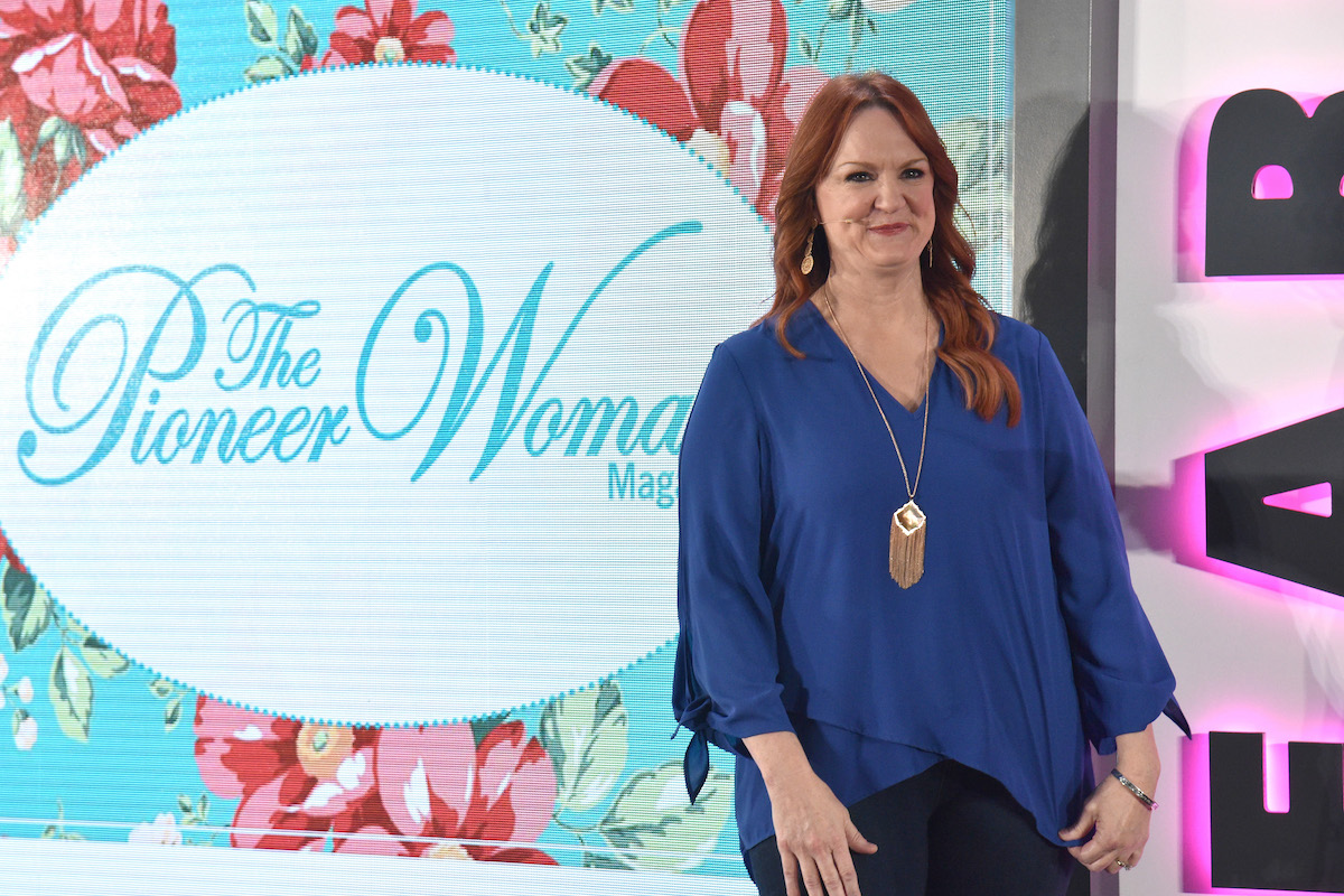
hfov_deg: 17.1
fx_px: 4480
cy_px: 448
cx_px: 672
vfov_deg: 11.4
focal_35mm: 120
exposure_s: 1/250
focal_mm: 120
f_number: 5.6
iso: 3200
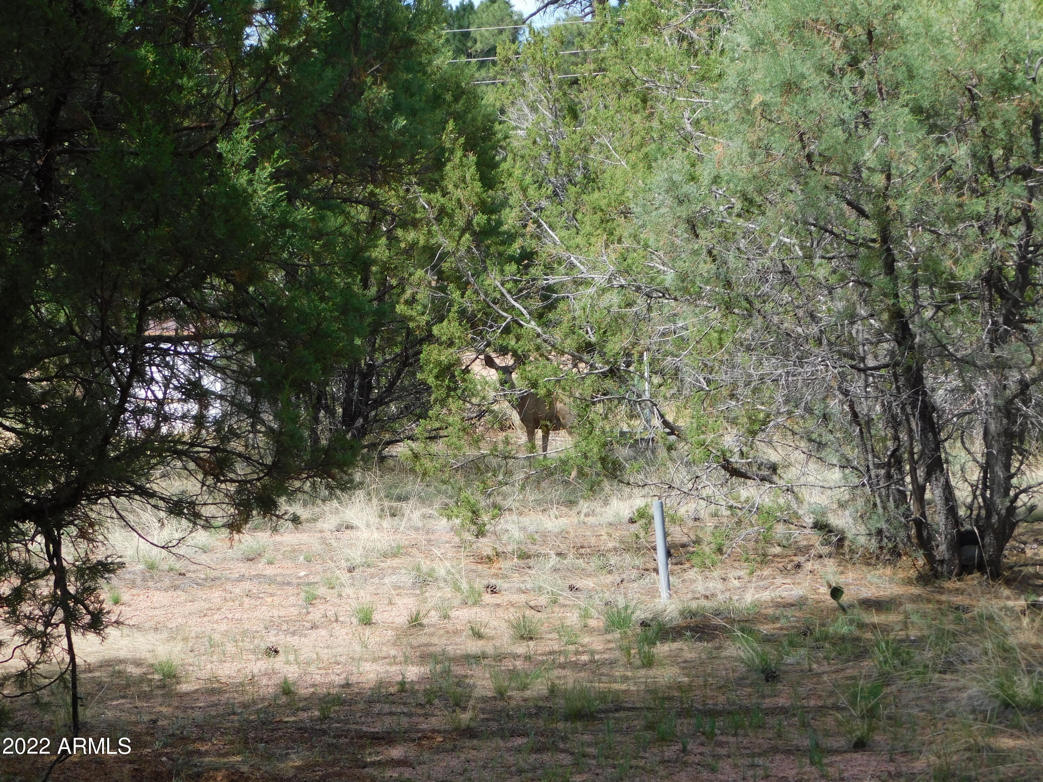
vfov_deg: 18.4
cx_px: 522
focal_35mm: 80
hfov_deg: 24.4
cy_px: 391
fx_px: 2410
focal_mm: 14.2
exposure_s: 1/400
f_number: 4.4
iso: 125
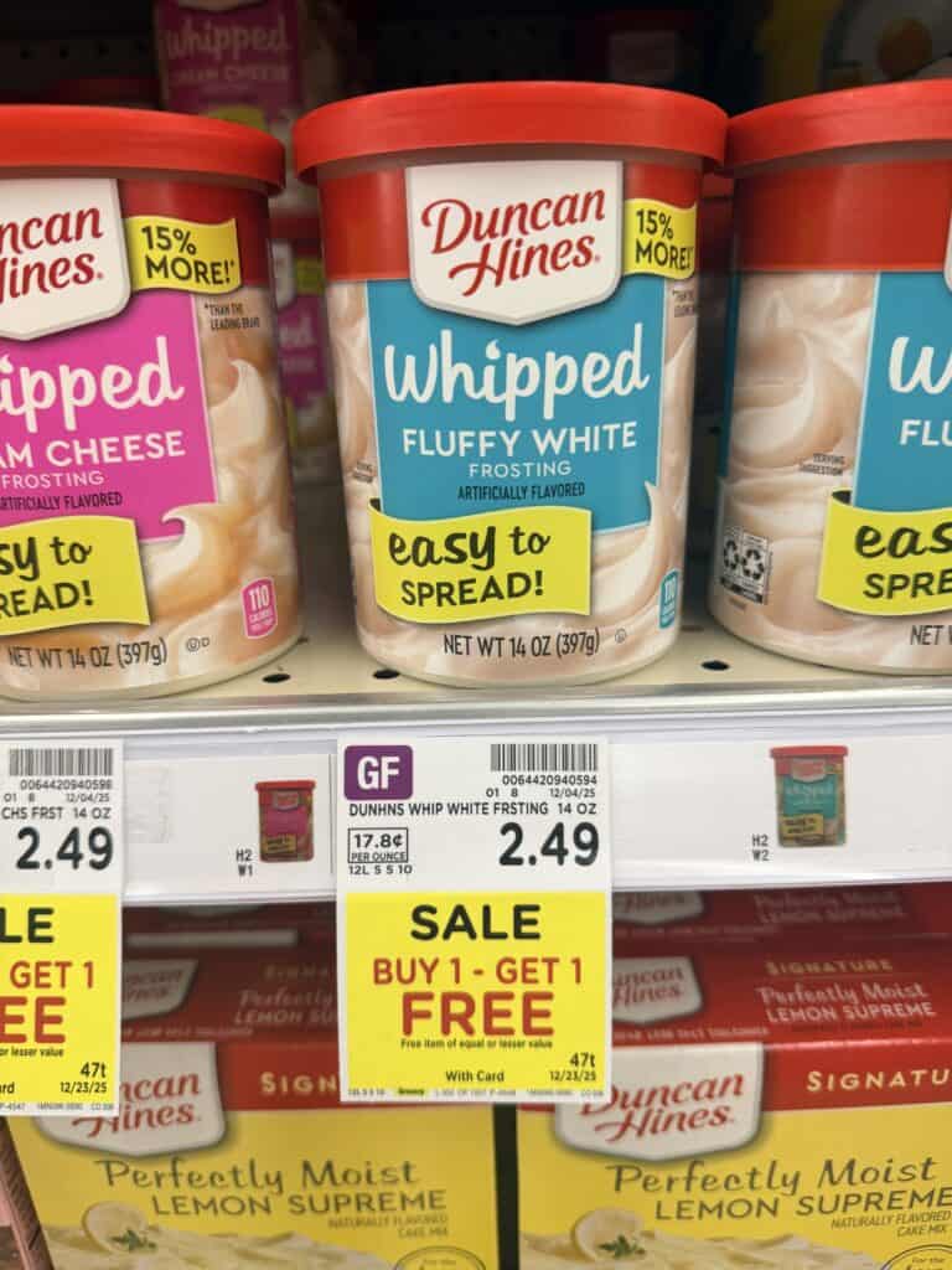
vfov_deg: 71.6
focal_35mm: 24
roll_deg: +2.2
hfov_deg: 56.8
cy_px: 635
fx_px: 880
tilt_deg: -22.1
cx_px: 476
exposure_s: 1/62
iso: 100
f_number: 1.78
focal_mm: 6.76
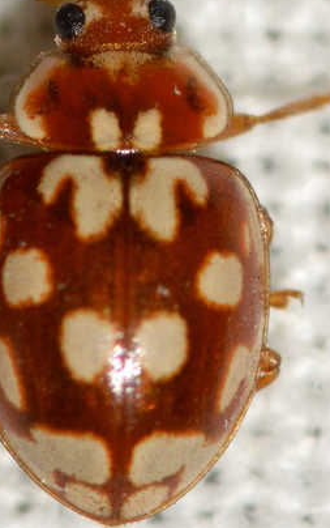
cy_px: 221
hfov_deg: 5.4
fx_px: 3477
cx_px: 130
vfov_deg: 8.7
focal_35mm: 242
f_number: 20
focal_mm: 100
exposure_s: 1/200
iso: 100
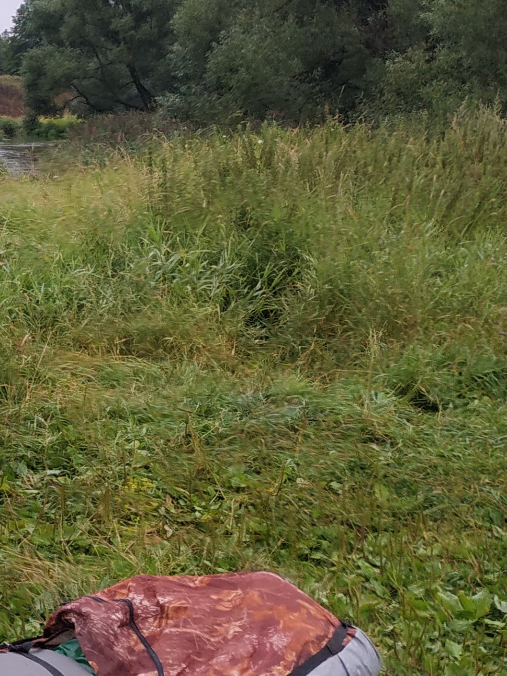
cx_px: -304
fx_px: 1328
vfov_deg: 28.6
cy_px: 346
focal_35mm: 68
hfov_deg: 18.5
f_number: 1.9
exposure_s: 1/647
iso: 200
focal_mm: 3.94
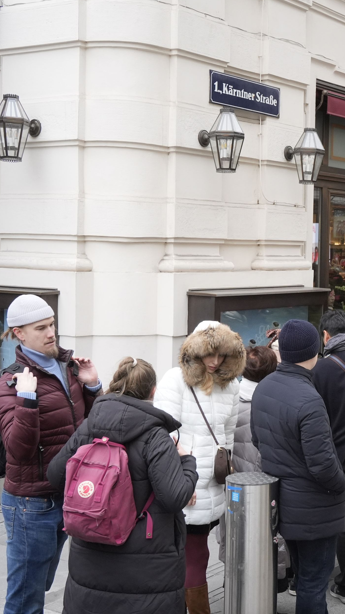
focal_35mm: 57
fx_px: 927
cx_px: 366
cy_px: 289
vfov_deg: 36.6
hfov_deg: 20.3
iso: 2000
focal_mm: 34
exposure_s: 1/160
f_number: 10
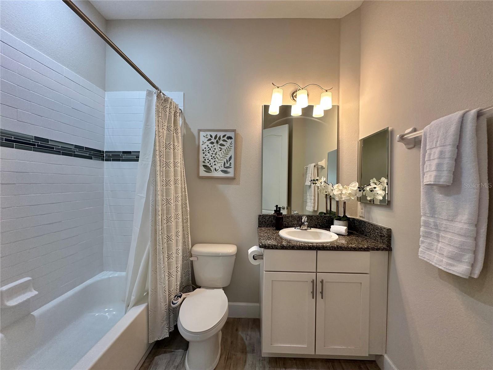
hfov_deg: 102.1
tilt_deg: +0.0
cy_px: 185
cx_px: 246
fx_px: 199
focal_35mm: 14
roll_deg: -0.5
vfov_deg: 85.7
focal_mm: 2.22
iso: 250
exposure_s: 1/120
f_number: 2.2
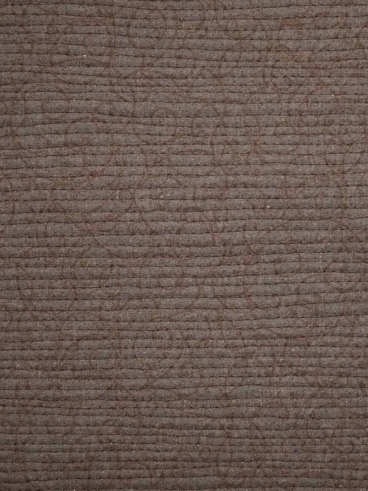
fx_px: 7072
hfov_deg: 3.0
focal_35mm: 499
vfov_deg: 4.0
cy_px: 237
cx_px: 321
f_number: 6.3
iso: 6400
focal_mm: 210
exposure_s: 1/25
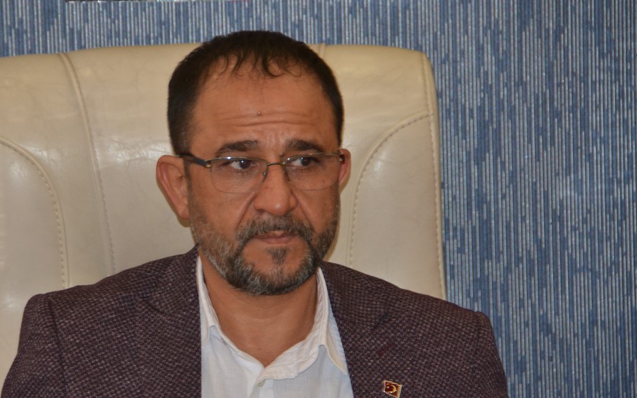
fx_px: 4878
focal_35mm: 281
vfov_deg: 4.7
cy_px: 235
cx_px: 253
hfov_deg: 7.5
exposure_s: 1/60
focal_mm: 150
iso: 800
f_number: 5.6
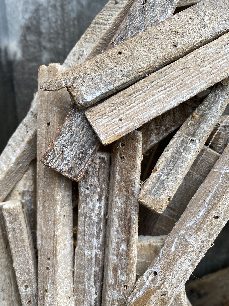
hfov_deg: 53.1
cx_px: 114
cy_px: 153
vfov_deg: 67.3
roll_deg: +0.2
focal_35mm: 26
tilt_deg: -16.6
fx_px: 229
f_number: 1.8
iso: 32
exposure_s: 1/177
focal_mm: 4.25
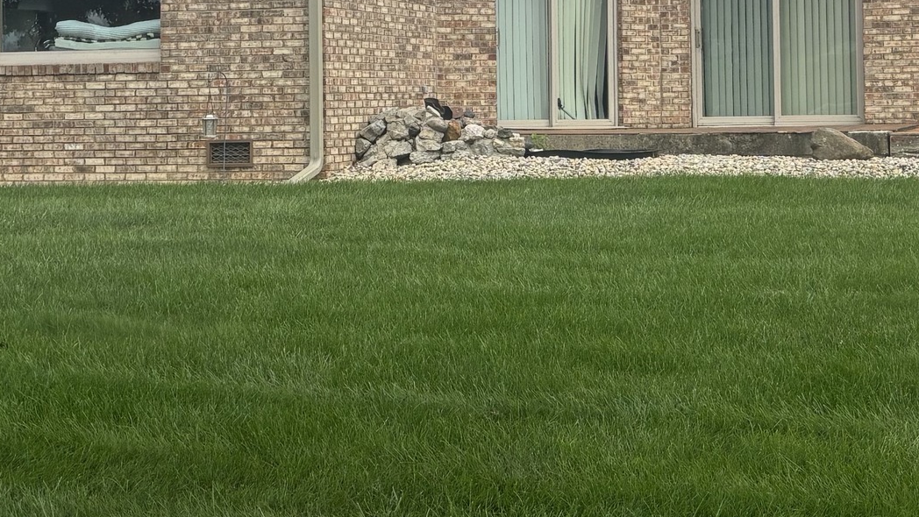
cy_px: 39
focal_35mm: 83
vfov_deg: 14.4
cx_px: 539
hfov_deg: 25.6
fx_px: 2023
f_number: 1.6
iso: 50
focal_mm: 5.96
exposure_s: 1/2639
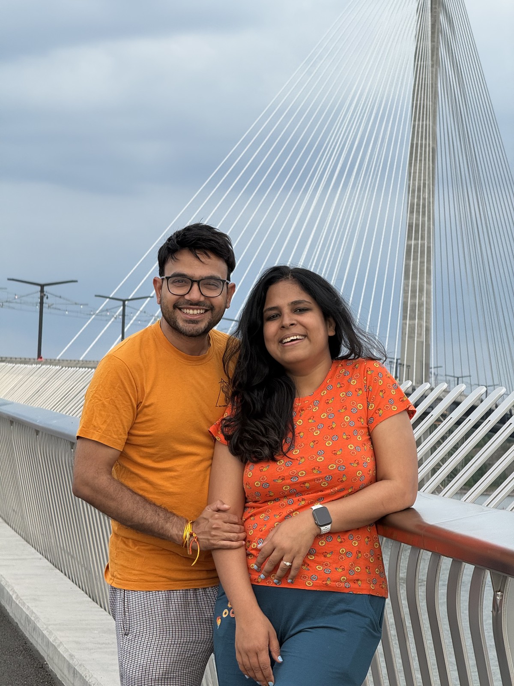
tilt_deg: +3.0
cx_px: 257
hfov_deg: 12.3
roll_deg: -2.1
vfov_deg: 16.4
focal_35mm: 120
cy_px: 343
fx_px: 2376
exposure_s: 1/470
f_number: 2.8
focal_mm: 15.66
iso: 64
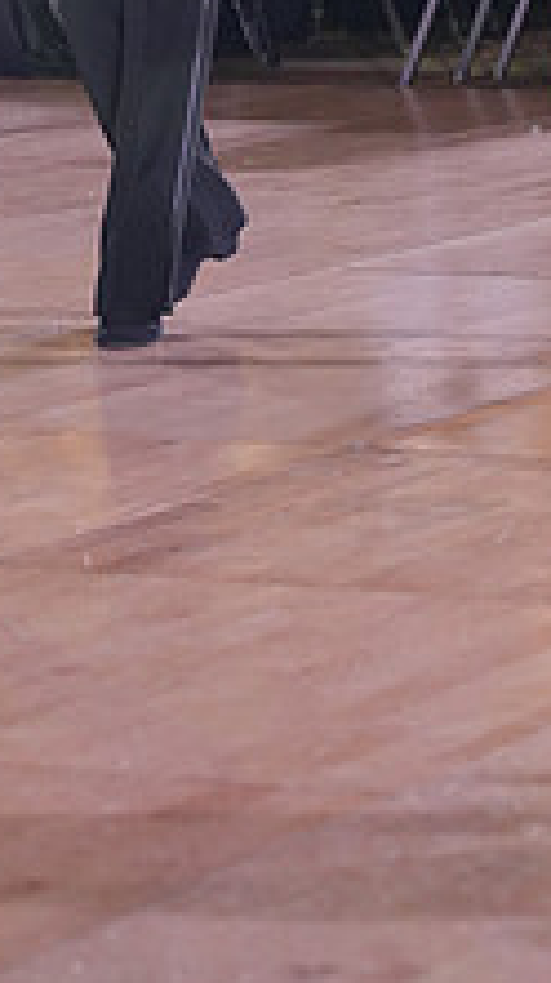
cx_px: 438
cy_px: -262
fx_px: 5153
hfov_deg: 6.1
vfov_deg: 10.7
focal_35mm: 198
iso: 2000
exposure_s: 1/400
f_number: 4
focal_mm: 72
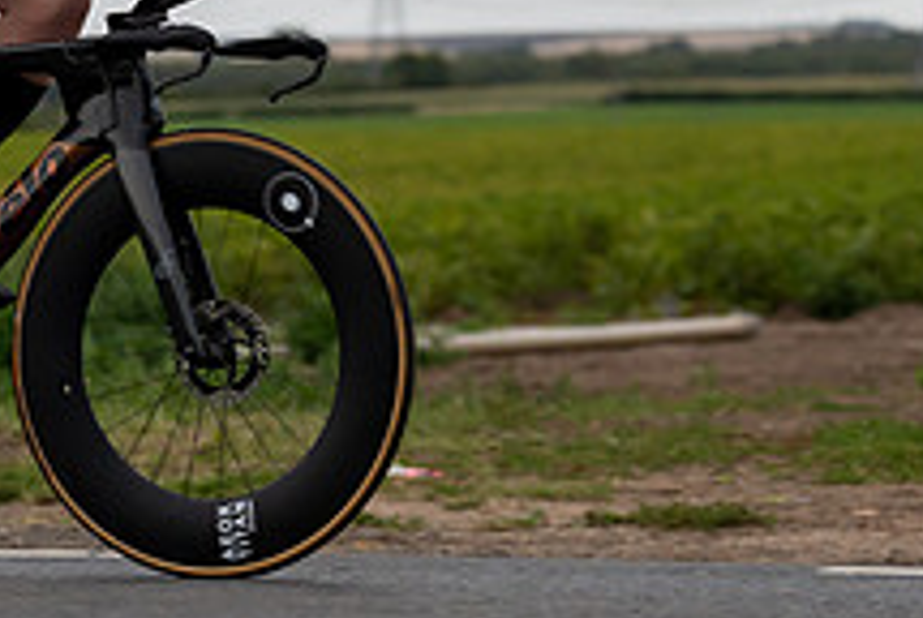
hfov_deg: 9.6
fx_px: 5468
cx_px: 11
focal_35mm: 213
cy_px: -135
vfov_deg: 6.4
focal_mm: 74
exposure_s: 1/1000
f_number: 3.2
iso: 1000
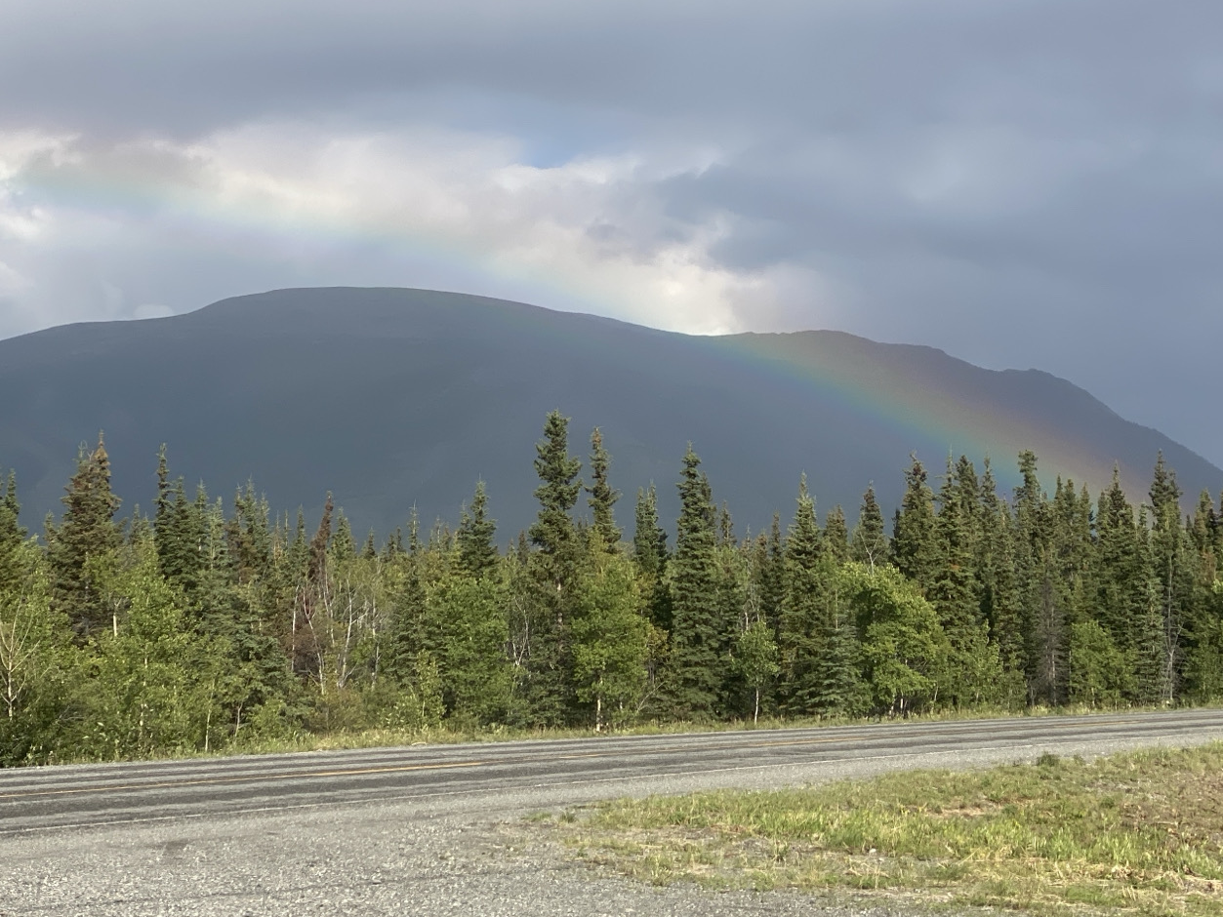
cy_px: 398
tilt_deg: +6.2
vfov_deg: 17.8
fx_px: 2933
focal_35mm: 83
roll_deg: +0.7
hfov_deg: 23.6
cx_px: 656
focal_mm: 6
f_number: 2
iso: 20
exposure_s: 1/2179
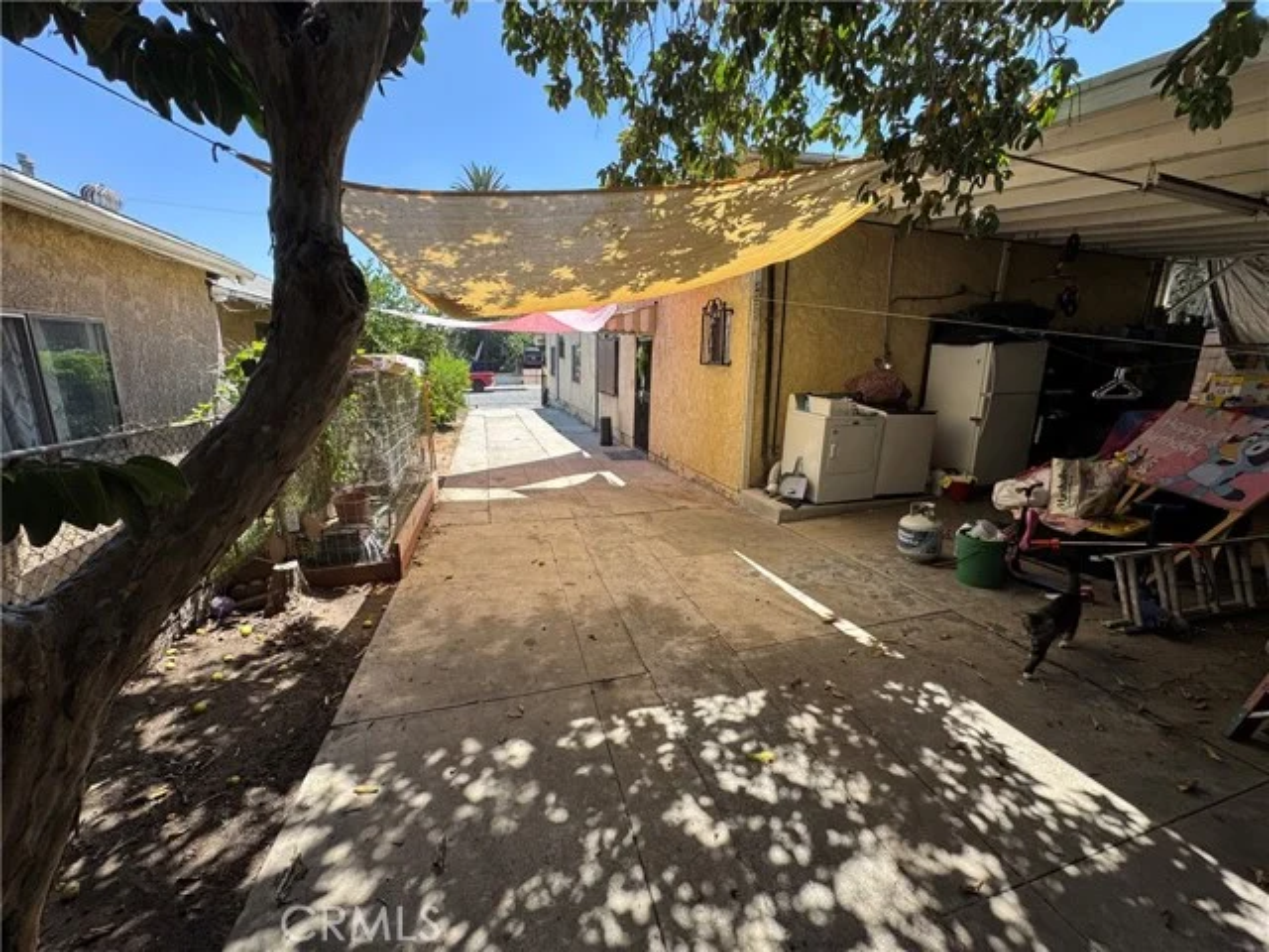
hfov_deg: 102.1
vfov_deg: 85.7
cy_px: 476
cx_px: 634
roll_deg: -1.6
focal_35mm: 14
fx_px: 513
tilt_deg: -13.4
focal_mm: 2.22
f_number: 2.2
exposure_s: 1/641
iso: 40
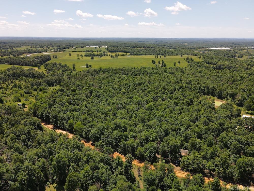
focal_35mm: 24
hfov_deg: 71.6
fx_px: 176
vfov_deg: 56.8
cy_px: 96
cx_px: 127
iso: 100
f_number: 2.8
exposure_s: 1/30
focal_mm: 4.5
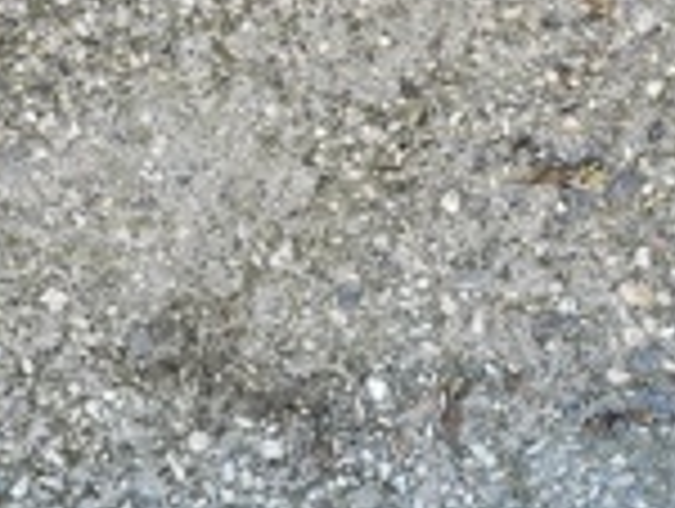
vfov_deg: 12.9
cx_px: 508
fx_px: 1914
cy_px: 1061
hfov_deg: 19.8
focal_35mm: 98
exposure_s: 1/180
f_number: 1.7
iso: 100
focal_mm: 6.3
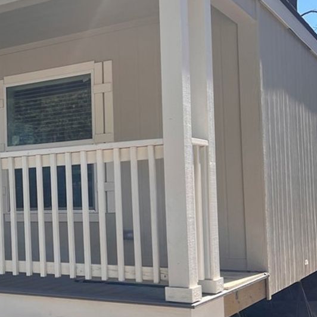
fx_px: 611
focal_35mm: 59
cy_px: 176
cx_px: 24
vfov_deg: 29.1
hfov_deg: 27.9
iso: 50
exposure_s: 1/1431
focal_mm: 5.7
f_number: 1.5
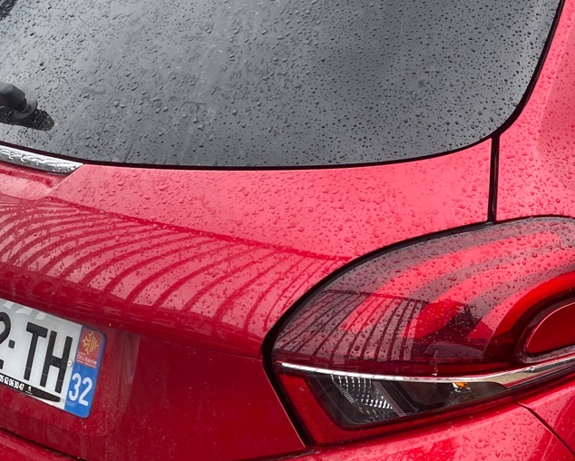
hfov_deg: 25.5
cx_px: 529
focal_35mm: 72
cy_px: 298
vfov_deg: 21.2
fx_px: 1226
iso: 32
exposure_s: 1/254
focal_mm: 4.2
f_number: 1.6
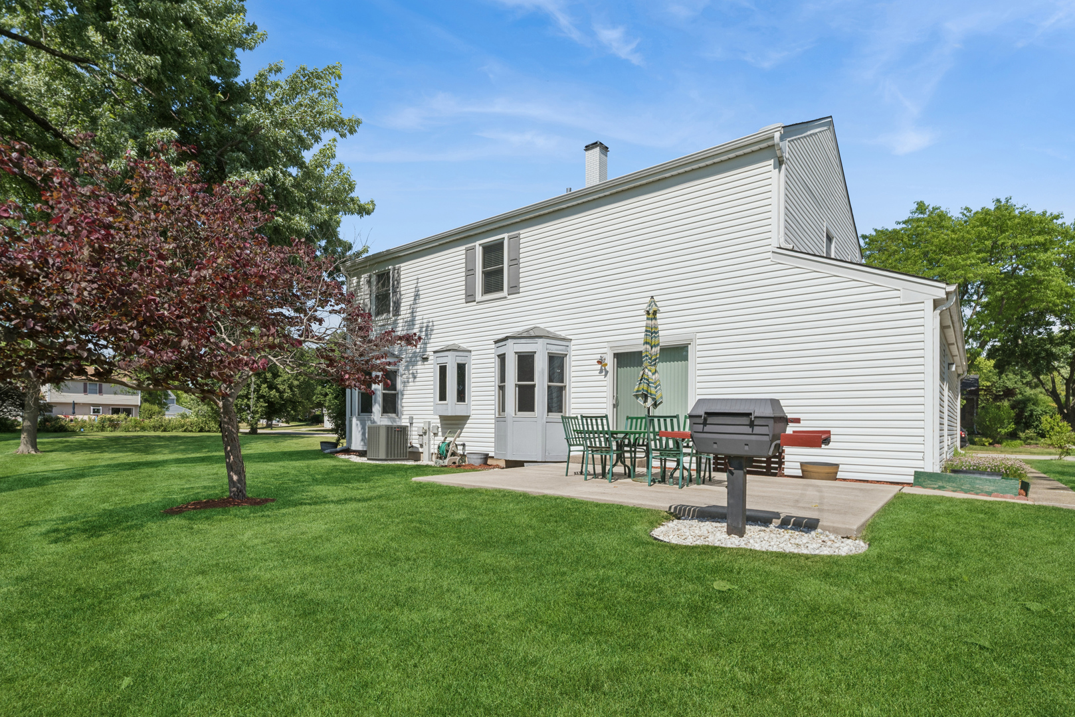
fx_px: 508
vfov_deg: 70.5
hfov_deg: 93.3
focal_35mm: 17
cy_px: 358
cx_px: 538
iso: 200
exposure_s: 1/320
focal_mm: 17
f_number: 11
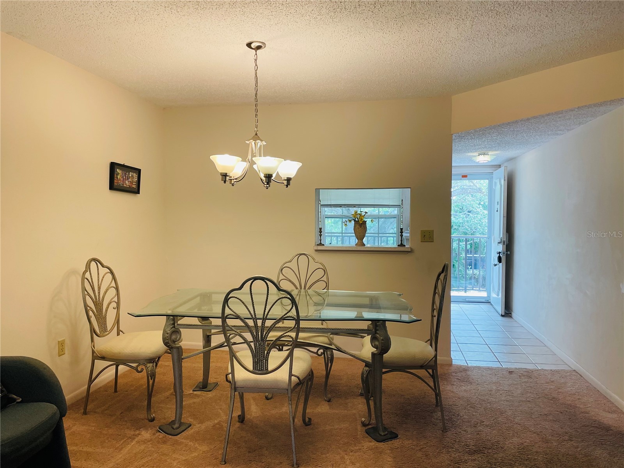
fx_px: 469
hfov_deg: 67.3
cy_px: 234
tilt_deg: -1.9
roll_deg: -0.6
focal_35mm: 26
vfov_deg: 53.1
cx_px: 312
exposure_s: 1/120
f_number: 1.6
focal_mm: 4.2
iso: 125
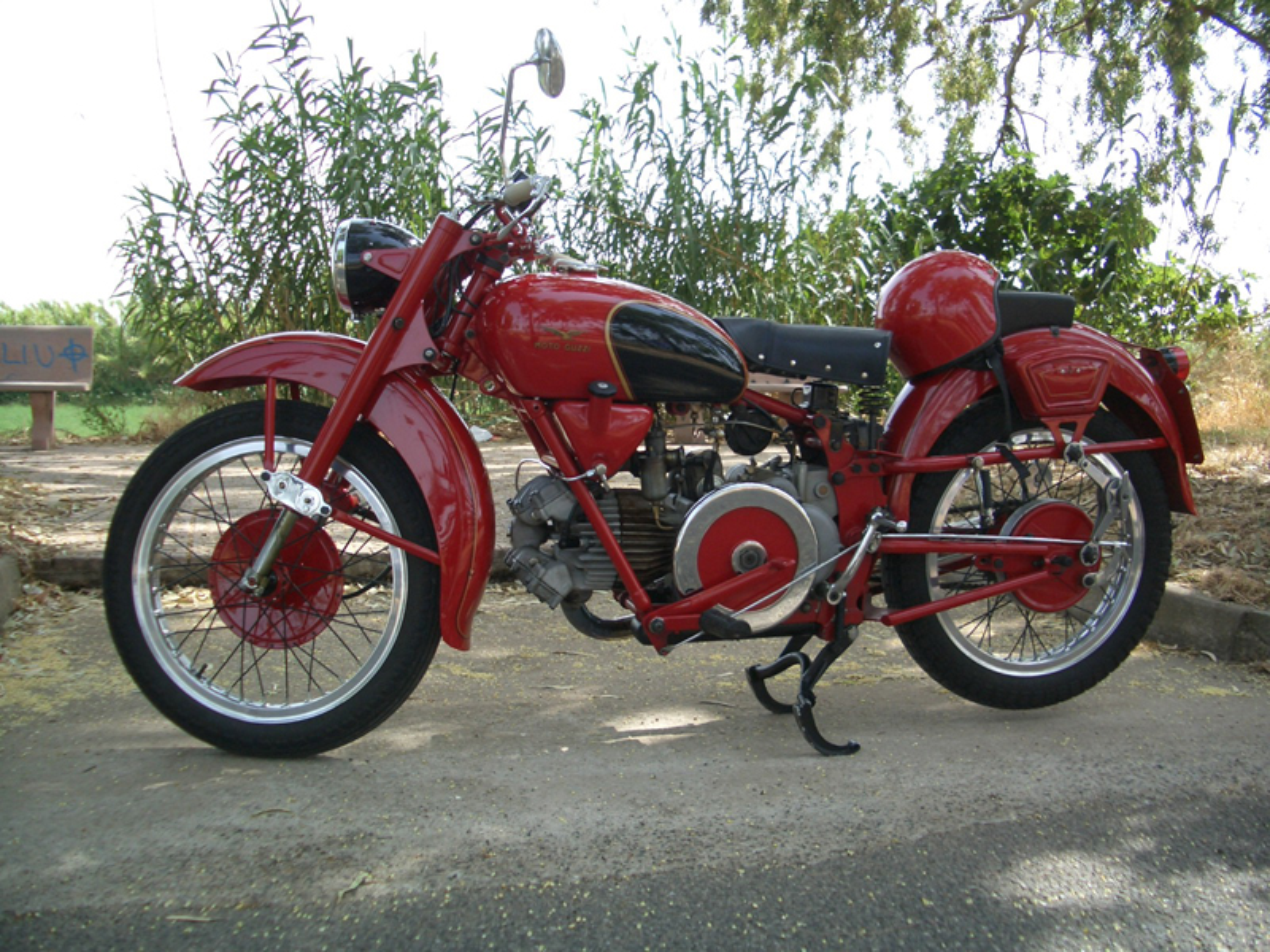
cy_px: 476
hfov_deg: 52.6
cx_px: 635
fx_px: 1284
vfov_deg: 40.7
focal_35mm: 35
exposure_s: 1/320
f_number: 2.6
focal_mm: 5.8
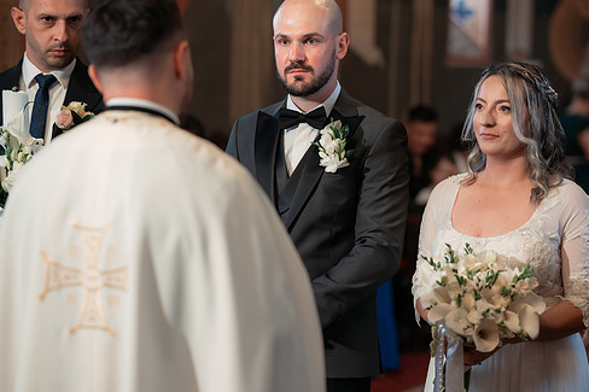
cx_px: 342
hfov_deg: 20.2
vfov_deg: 13.5
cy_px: 185
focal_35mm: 101
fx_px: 1652
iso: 1600
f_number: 2.2
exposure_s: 1/200
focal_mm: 85
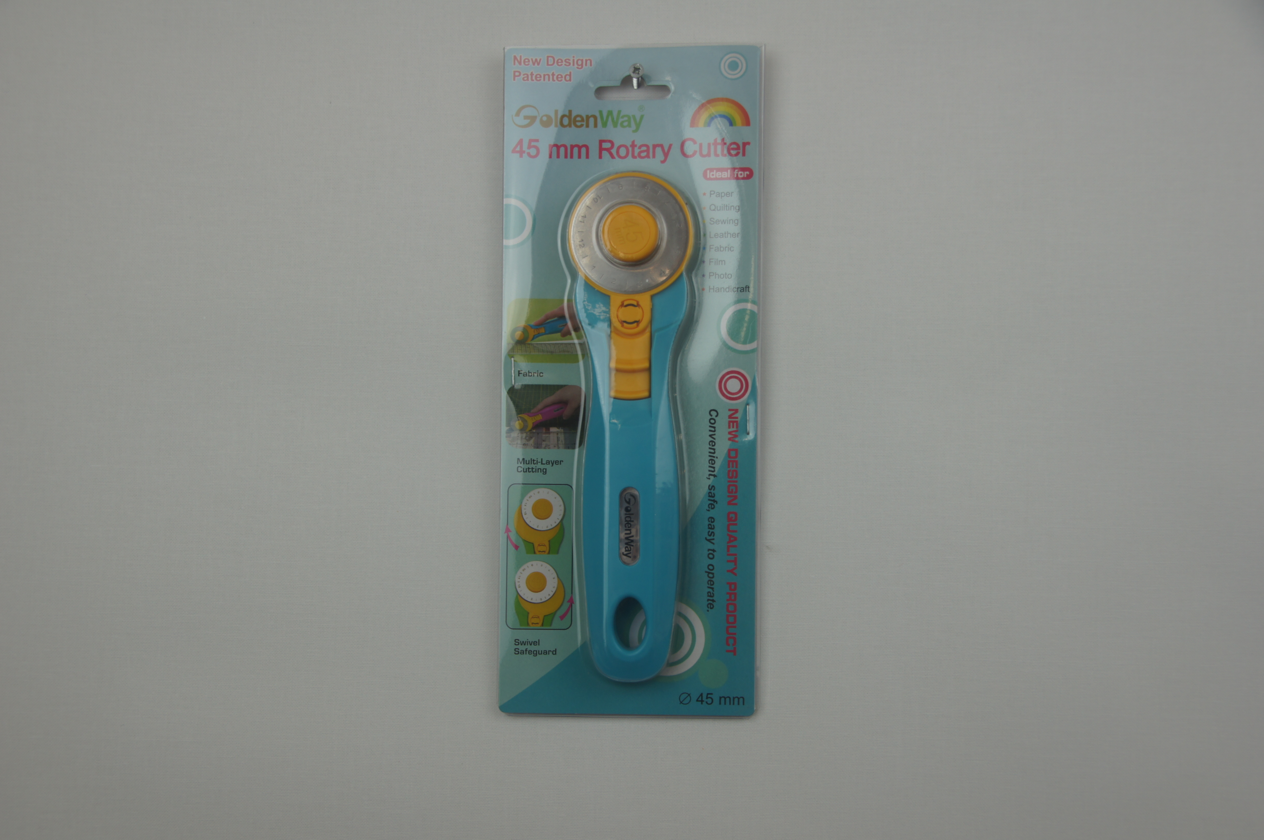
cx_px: 632
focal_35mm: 45
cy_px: 420
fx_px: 1578
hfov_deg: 43.6
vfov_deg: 29.8
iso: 100
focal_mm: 30
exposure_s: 1/80
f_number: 5.6
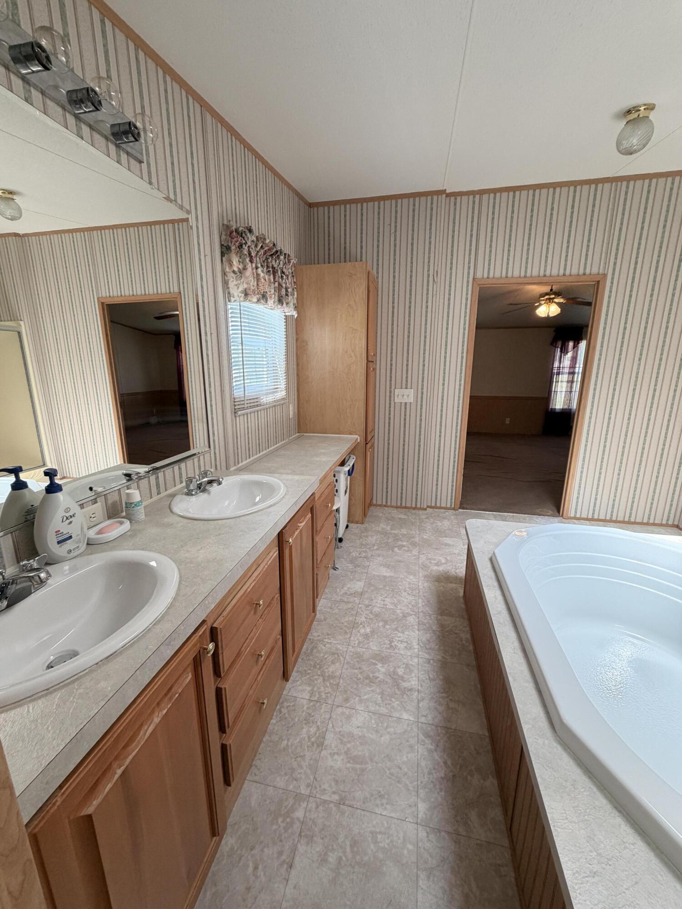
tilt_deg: -12.7
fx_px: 368
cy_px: 454
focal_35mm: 14
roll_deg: +0.1
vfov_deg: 102.1
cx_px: 341
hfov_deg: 85.7
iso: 160
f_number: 2.2
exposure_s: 1/121
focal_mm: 2.22
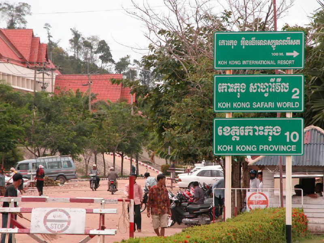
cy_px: 122
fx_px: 2621
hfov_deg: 7.1
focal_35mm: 280
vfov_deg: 5.3
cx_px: 162
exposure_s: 1/320
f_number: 5.9
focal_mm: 71.2
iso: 100
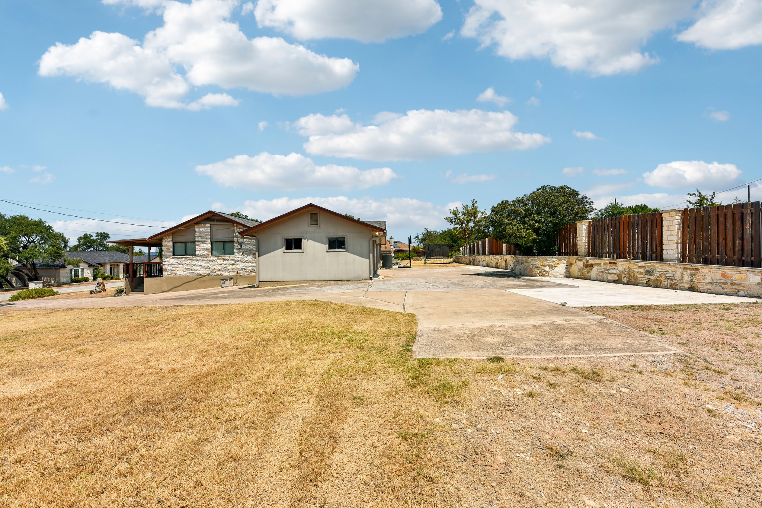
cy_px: 254
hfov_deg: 104.3
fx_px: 296
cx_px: 381
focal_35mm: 14
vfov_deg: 81.2
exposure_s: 1/640
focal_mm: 14
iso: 100
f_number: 8
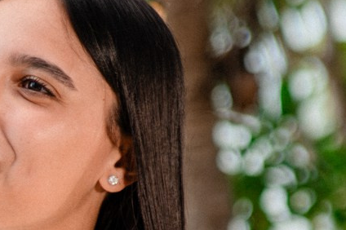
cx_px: -320
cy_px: 328
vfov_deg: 4.9
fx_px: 2689
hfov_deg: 7.1
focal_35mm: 280
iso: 1000
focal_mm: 50
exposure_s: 1/400
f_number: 2.2
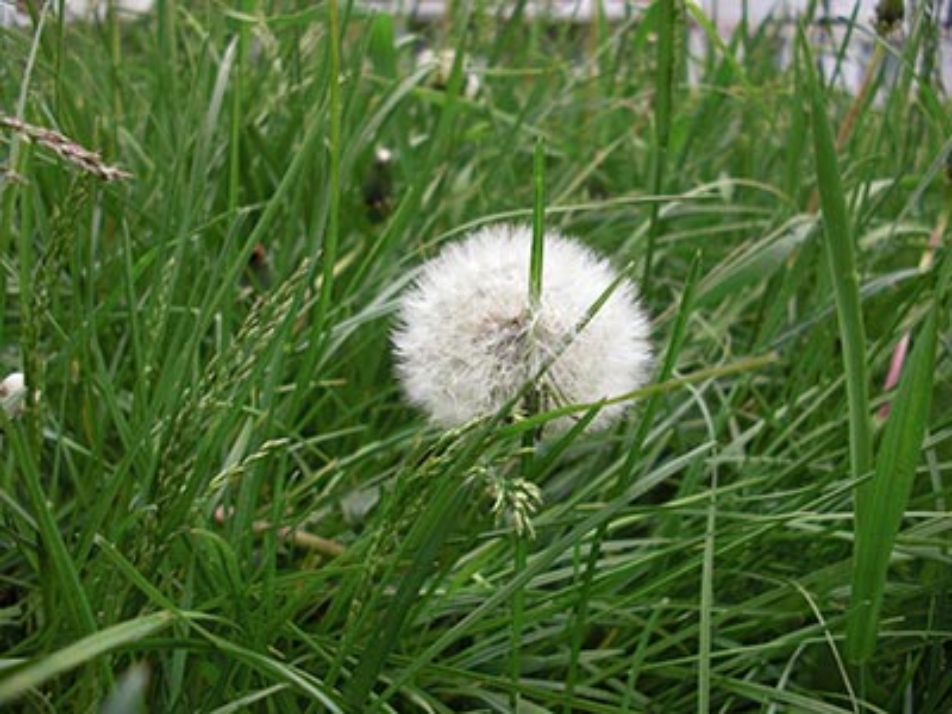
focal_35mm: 36
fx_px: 990
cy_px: 357
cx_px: 476
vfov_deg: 39.7
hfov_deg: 51.4
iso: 50
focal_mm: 6.3
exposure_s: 1/200
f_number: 2.8
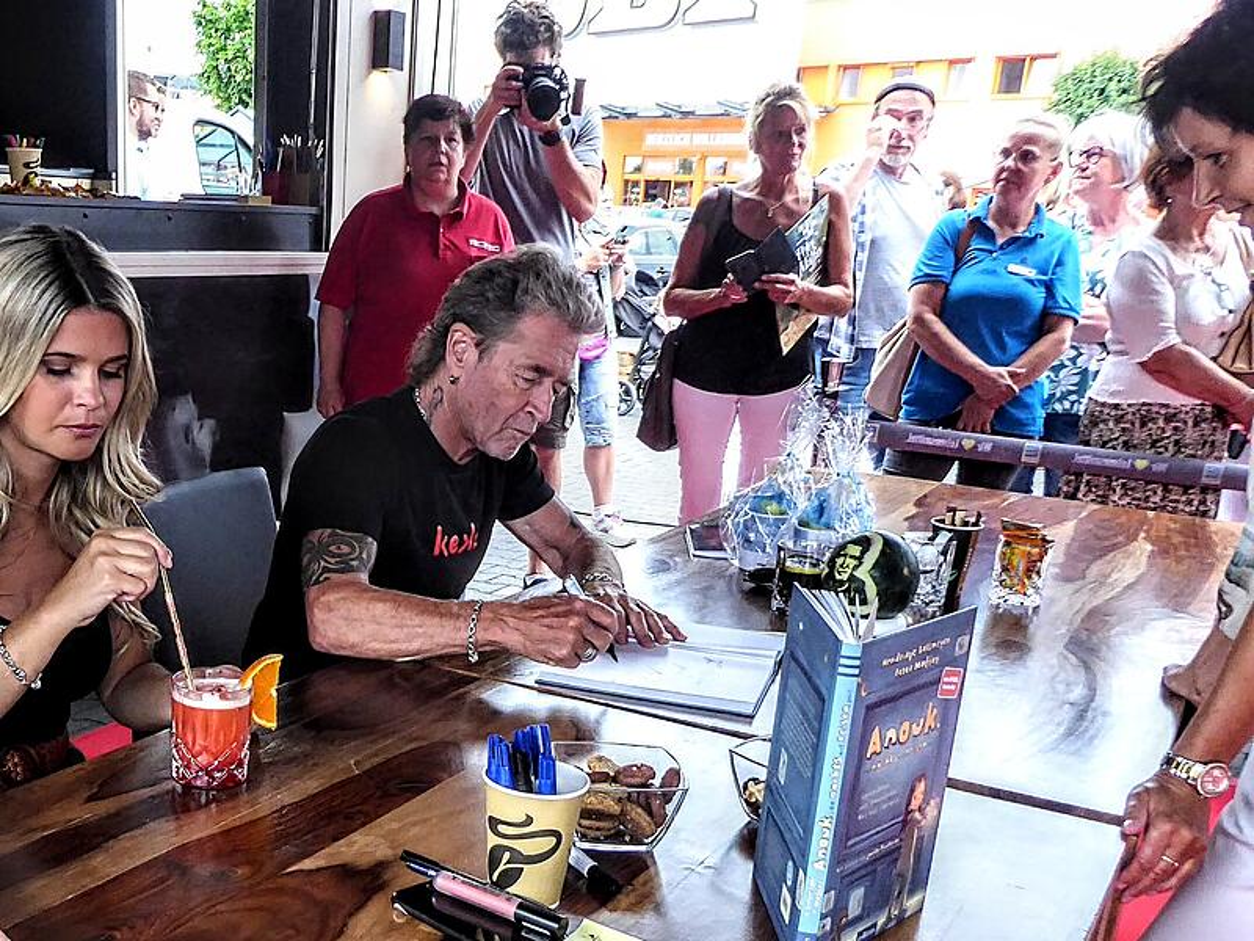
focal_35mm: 24
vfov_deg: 56.8
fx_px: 869
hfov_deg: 71.6
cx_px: 627
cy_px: 470
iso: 200
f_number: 3.3
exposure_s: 1/250
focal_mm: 4.3
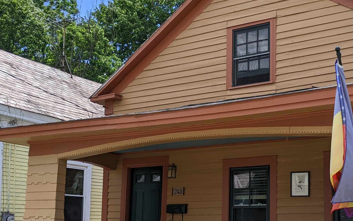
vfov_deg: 24.2
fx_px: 510
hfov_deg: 37.9
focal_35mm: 53
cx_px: 227
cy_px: 164
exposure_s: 1/1805
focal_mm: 4.44
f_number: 1.8
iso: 41
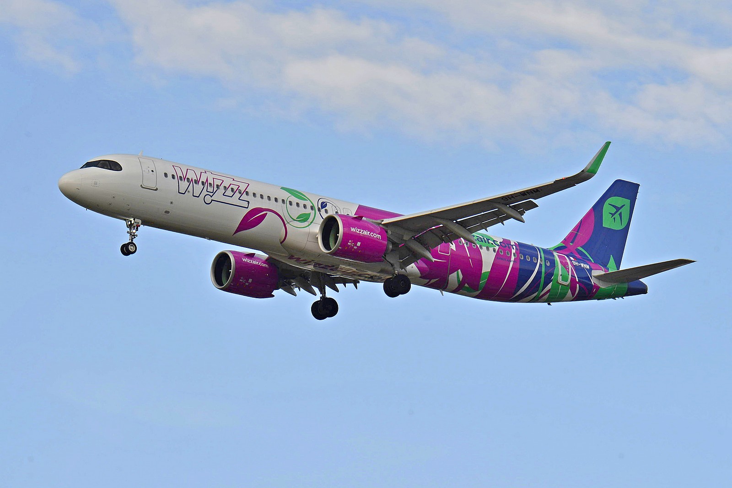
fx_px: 3660
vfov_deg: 7.6
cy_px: 244
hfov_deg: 11.4
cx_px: 366
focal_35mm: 180
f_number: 11
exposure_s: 1/320
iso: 140
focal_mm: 180
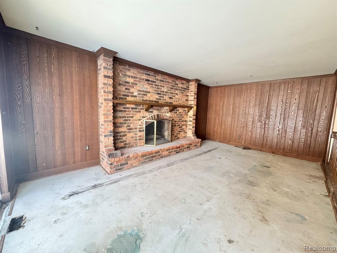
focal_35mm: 14
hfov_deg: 102.1
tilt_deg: -7.9
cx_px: 168
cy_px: 126
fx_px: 136
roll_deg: -2.4
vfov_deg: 85.7
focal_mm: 2.22
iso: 320
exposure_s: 1/94
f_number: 2.2
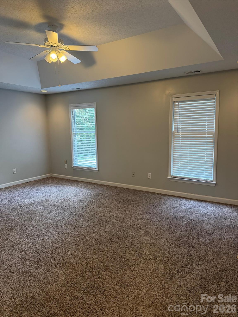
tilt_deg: -6.7
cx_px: 119
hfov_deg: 56.8
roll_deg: +0.8
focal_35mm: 24
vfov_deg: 71.6
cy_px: 158
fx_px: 220
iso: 250
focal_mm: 6.76
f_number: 1.78
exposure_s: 1/120
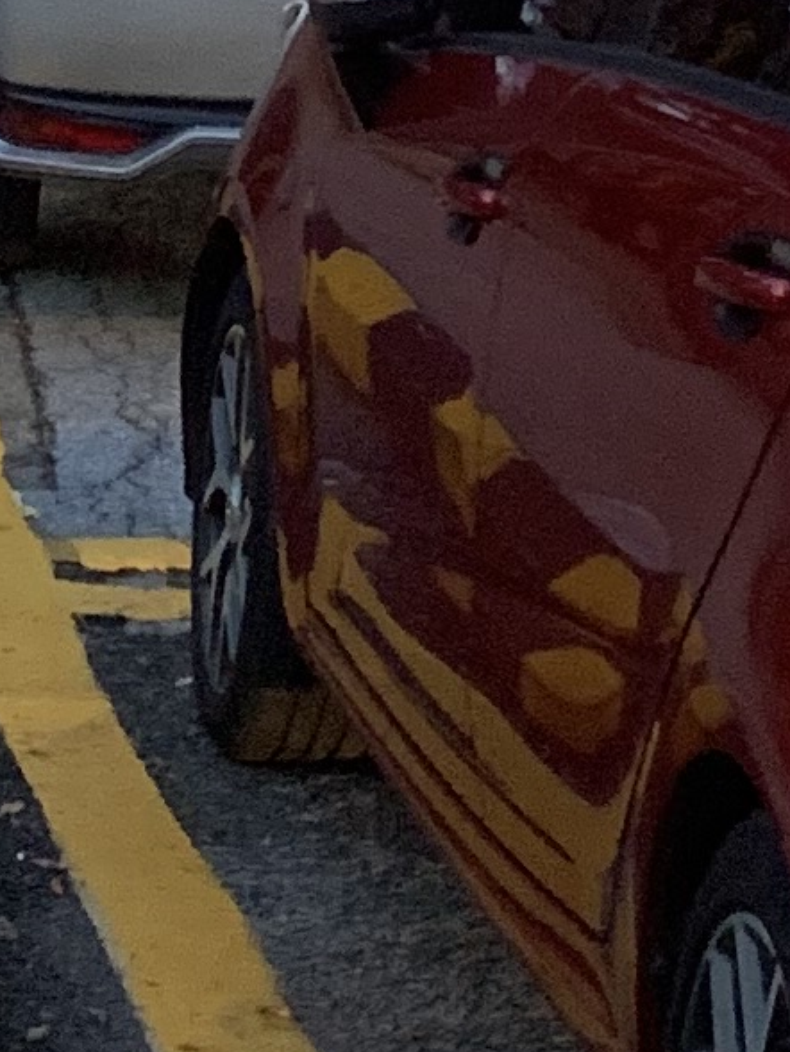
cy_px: -1295
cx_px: 901
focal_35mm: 178
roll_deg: -1.3
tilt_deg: +3.1
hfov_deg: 8.3
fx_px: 5414
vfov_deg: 10.0
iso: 250
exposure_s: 1/60
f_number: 1.8
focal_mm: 4.25
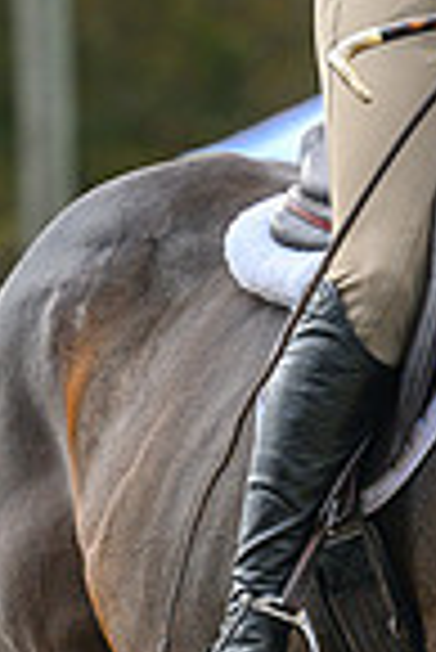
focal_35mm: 674
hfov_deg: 2.0
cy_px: 27
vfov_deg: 3.1
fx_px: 12214
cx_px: 703
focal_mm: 145
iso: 640
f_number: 3.5
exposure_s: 1/1000
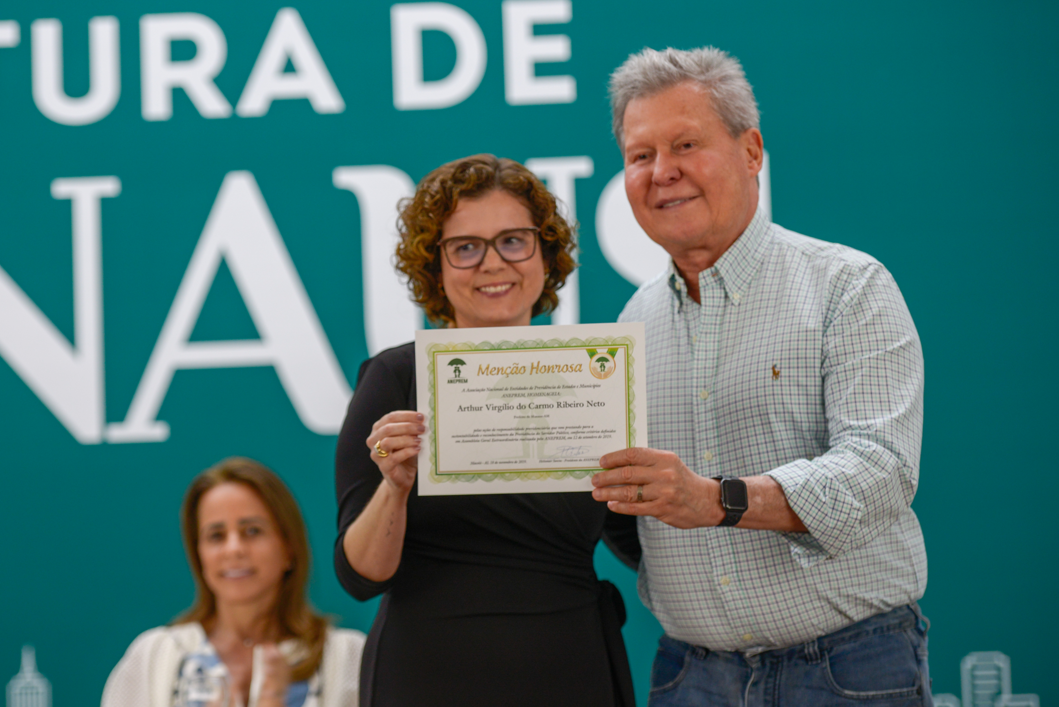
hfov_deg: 15.1
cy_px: 366
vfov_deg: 10.1
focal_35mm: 136
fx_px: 4002
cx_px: 442
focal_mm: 112
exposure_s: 1/40
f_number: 2.8
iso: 400
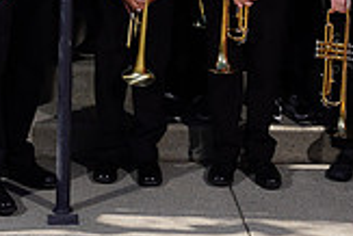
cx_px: 74
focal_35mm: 139
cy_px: -127
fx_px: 1364
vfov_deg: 9.6
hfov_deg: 14.7
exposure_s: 1/250
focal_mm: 39
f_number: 10
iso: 100
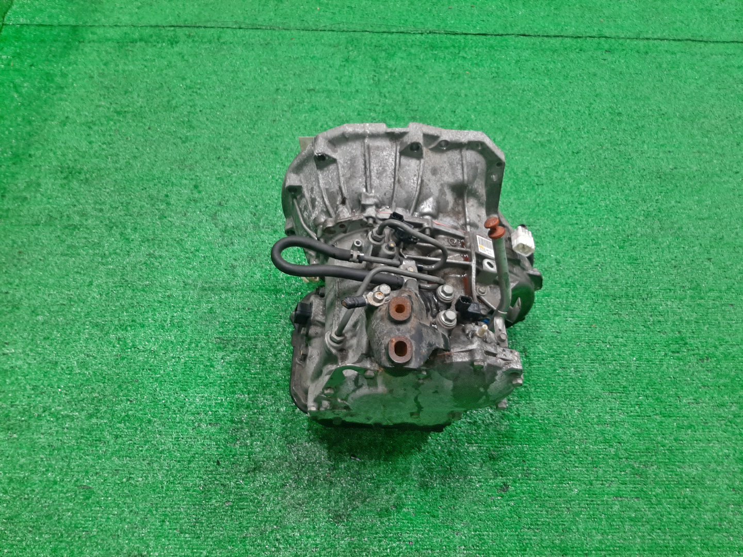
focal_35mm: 26
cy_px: 278
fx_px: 558
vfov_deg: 53.1
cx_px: 372
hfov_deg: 67.3
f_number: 1.7
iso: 115
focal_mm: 3.93
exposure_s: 1/50
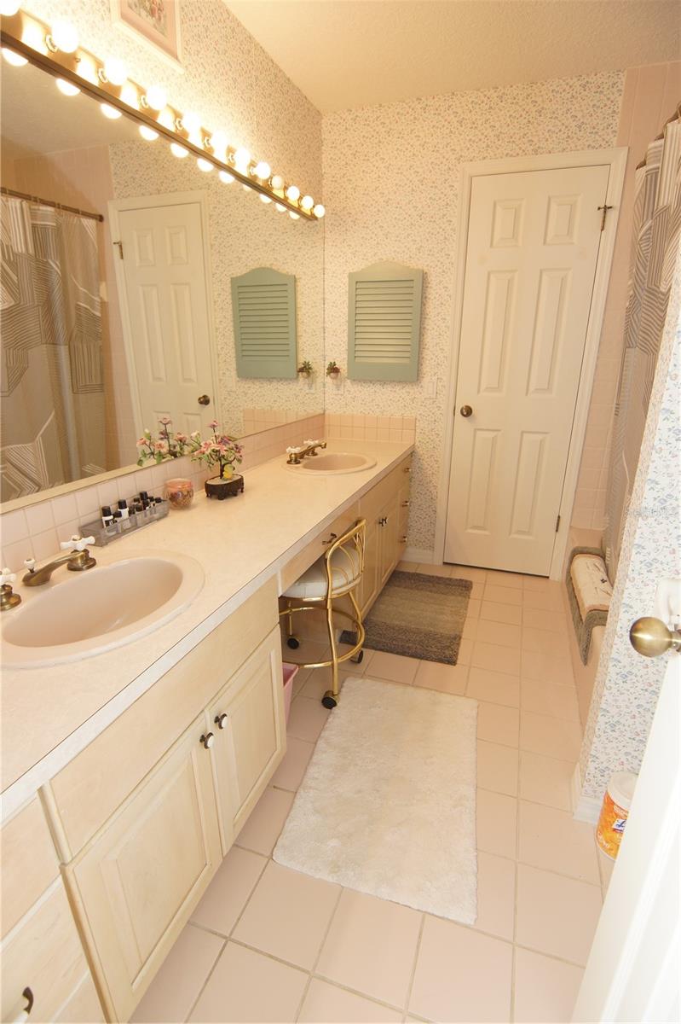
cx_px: 340
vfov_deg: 95.0
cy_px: 512
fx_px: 469
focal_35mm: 16
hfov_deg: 72.0
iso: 400
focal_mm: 11
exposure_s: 1/80
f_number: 4.5
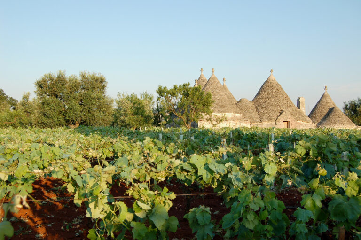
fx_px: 391
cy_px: 120
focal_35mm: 39
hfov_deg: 49.6
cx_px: 180
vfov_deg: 34.2
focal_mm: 26
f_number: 8
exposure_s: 1/250
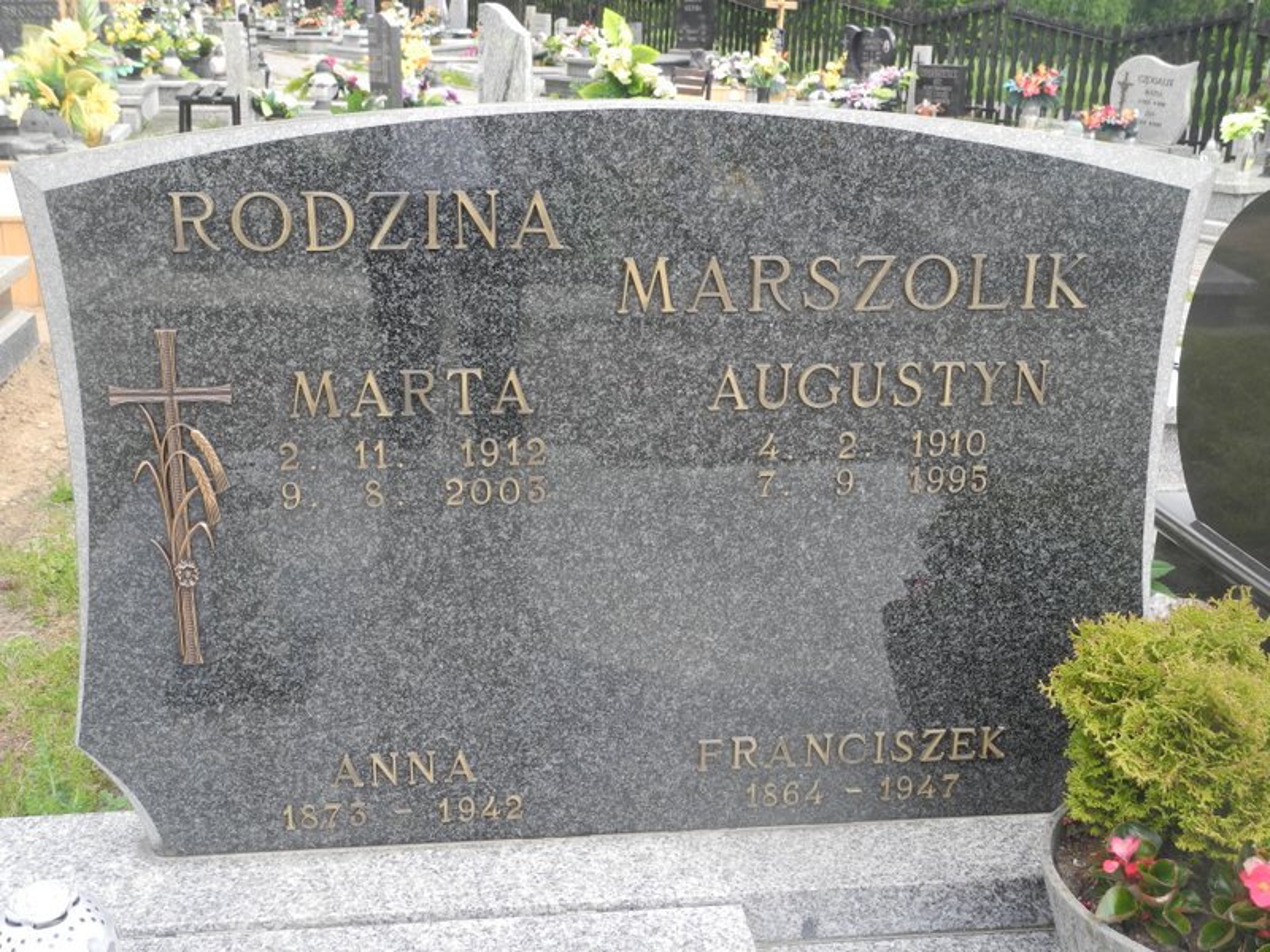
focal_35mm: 41
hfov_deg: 45.8
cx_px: 635
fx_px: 1504
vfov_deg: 35.1
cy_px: 476
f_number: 3.2
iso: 100
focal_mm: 8.8
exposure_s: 1/200
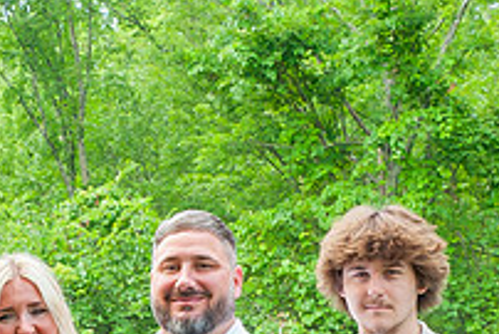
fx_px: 2677
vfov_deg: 7.1
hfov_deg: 10.6
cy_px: 278
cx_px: 161
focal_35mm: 193
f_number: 14
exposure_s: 1/100
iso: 800
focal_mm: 46
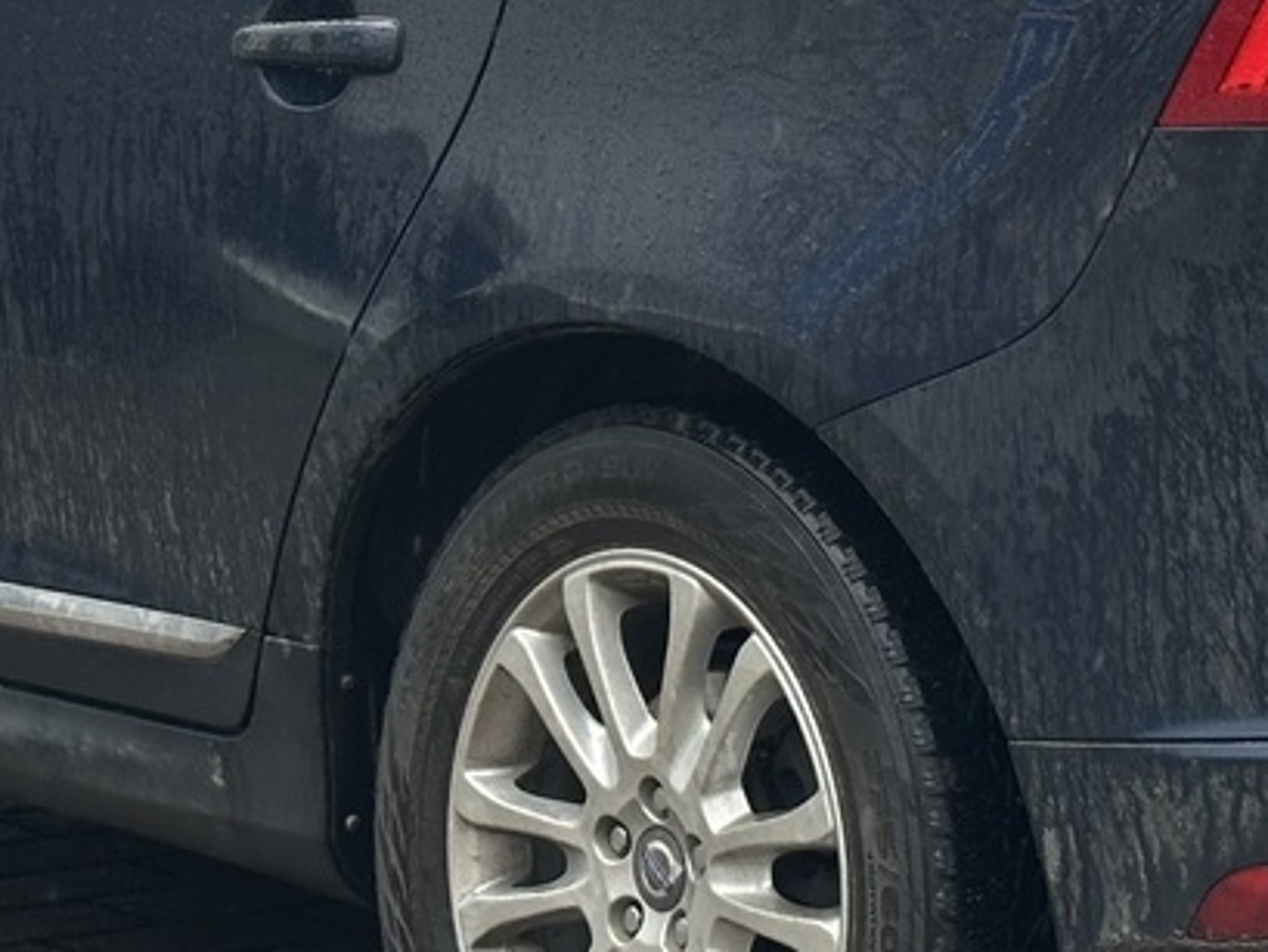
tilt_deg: -4.2
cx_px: 787
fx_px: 6192
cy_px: 68
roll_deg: -0.6
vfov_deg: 8.8
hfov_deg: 11.7
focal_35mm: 169
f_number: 1.78
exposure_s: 1/124
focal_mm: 6.86
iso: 64
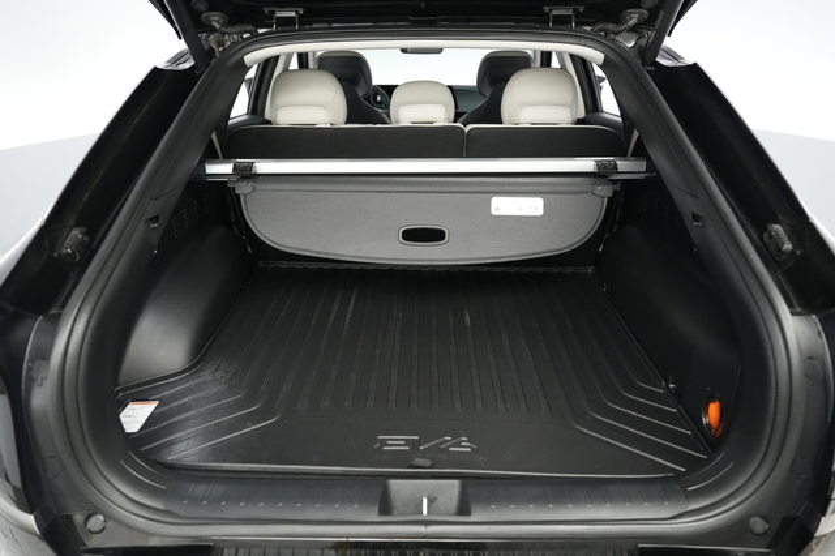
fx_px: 556
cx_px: 418
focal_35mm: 24
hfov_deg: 73.8
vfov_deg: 53.1
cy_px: 278
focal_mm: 24
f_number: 2.8
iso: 6400
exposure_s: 1/160
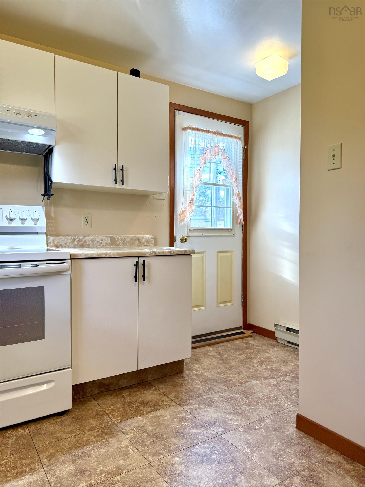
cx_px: 182
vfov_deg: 71.6
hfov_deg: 56.8
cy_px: 244
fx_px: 338
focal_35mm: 24
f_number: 1.78
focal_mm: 6.76
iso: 100
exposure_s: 1/242
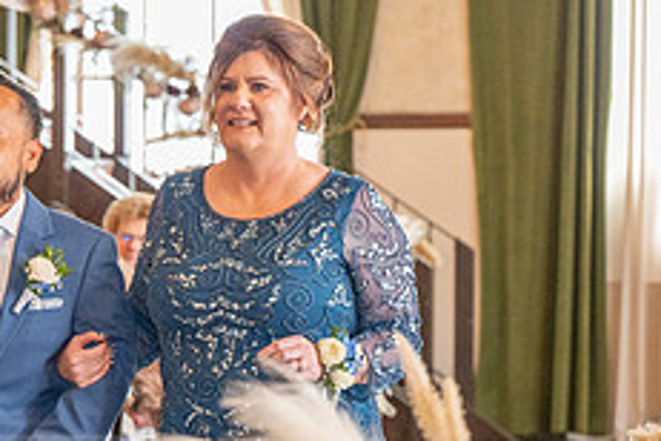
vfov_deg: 7.7
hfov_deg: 11.5
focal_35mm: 176
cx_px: -89
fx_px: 3231
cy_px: 503
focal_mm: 70
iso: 1600
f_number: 2.8
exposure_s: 1/200
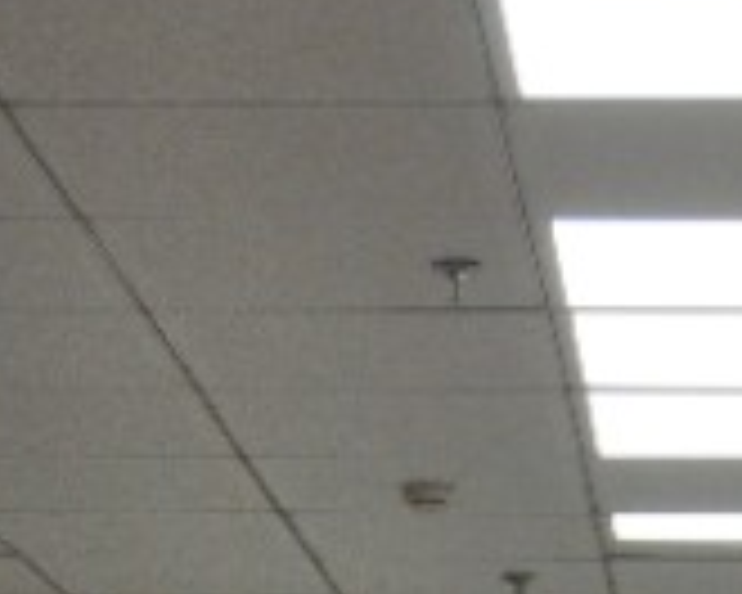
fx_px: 4590
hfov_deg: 9.2
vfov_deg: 7.0
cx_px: 733
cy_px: 1395
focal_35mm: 209
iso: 2000
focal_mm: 24
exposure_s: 1/200
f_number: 7.1
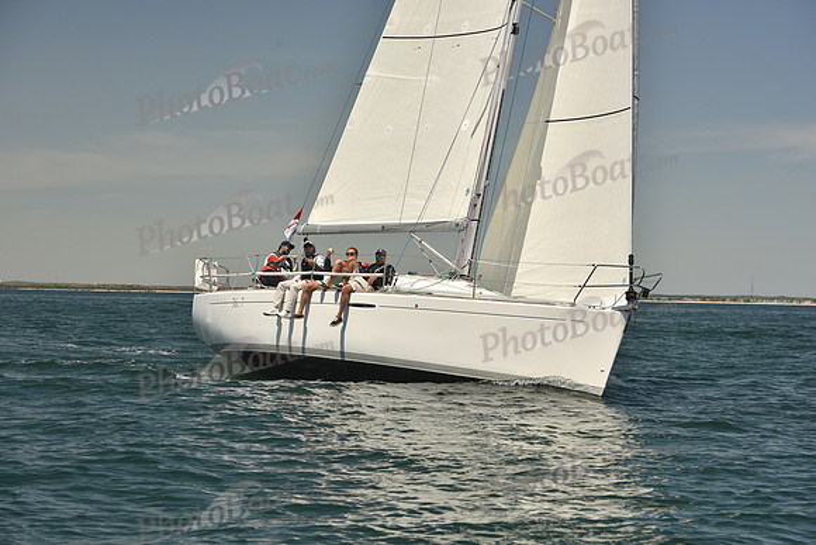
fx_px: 2040
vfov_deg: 15.2
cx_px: 408
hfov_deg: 22.6
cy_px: 272
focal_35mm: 90
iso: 250
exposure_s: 1/800
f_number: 7.1
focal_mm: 90
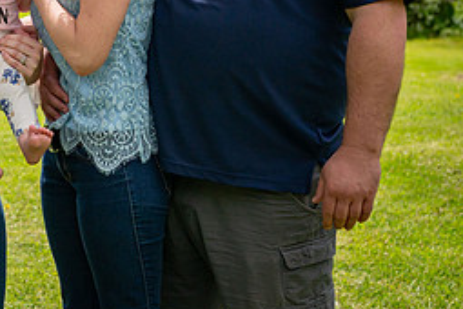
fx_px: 1608
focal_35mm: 125
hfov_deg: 16.0
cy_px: -29
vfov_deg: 10.8
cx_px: -25
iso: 400
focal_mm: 55
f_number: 5
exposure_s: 1/5000
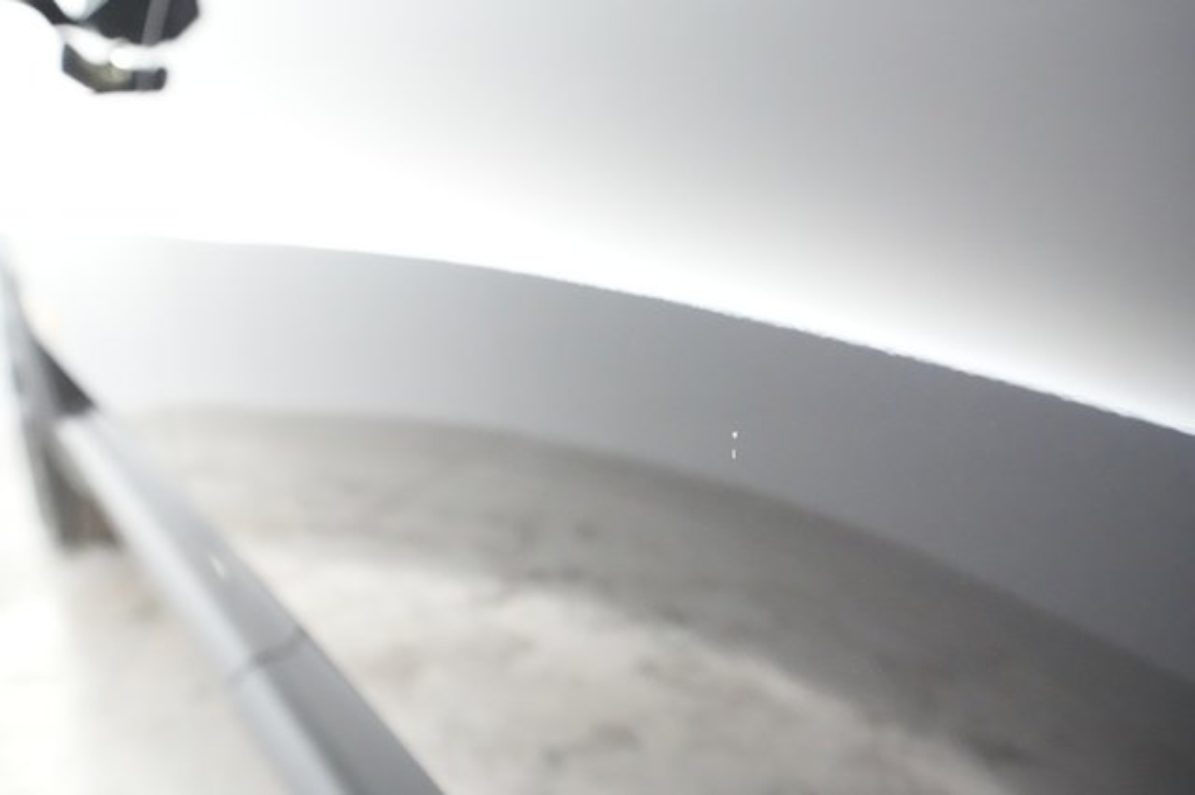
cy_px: 398
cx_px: 598
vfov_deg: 51.2
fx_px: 829
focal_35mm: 25
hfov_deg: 71.5
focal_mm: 25
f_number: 4.5
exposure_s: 1/125
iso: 25600
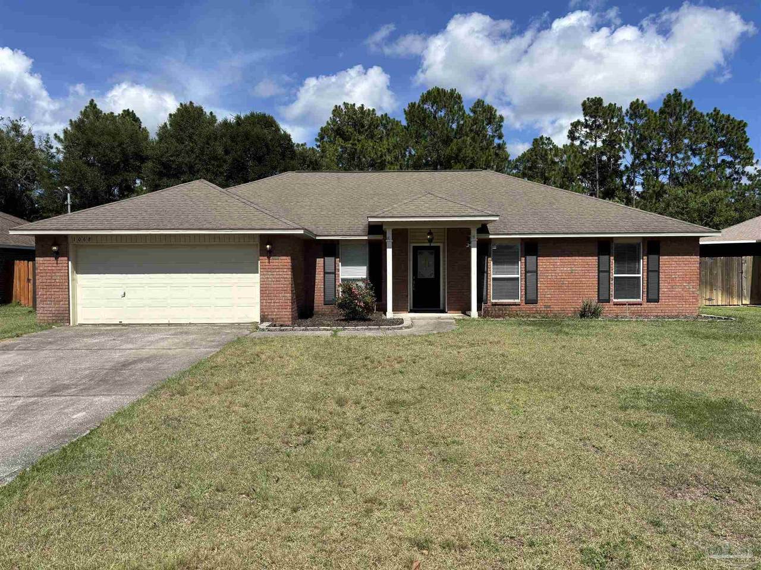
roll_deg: +0.1
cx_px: 380
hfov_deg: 67.3
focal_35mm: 26
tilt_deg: -2.0
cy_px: 285
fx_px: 572
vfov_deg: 53.1
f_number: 1.6
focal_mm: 5.96
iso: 50
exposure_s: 1/4082
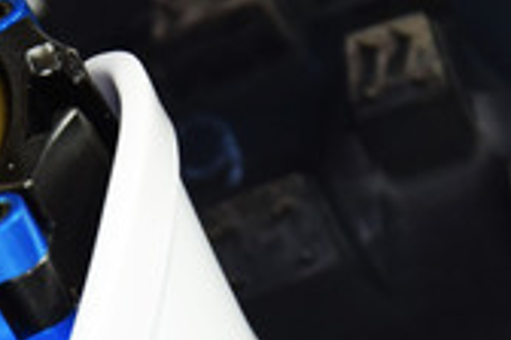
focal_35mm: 570
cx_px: 76
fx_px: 8090
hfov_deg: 3.6
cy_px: 493
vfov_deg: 2.4
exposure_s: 1/125
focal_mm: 80
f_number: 5.6
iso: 560
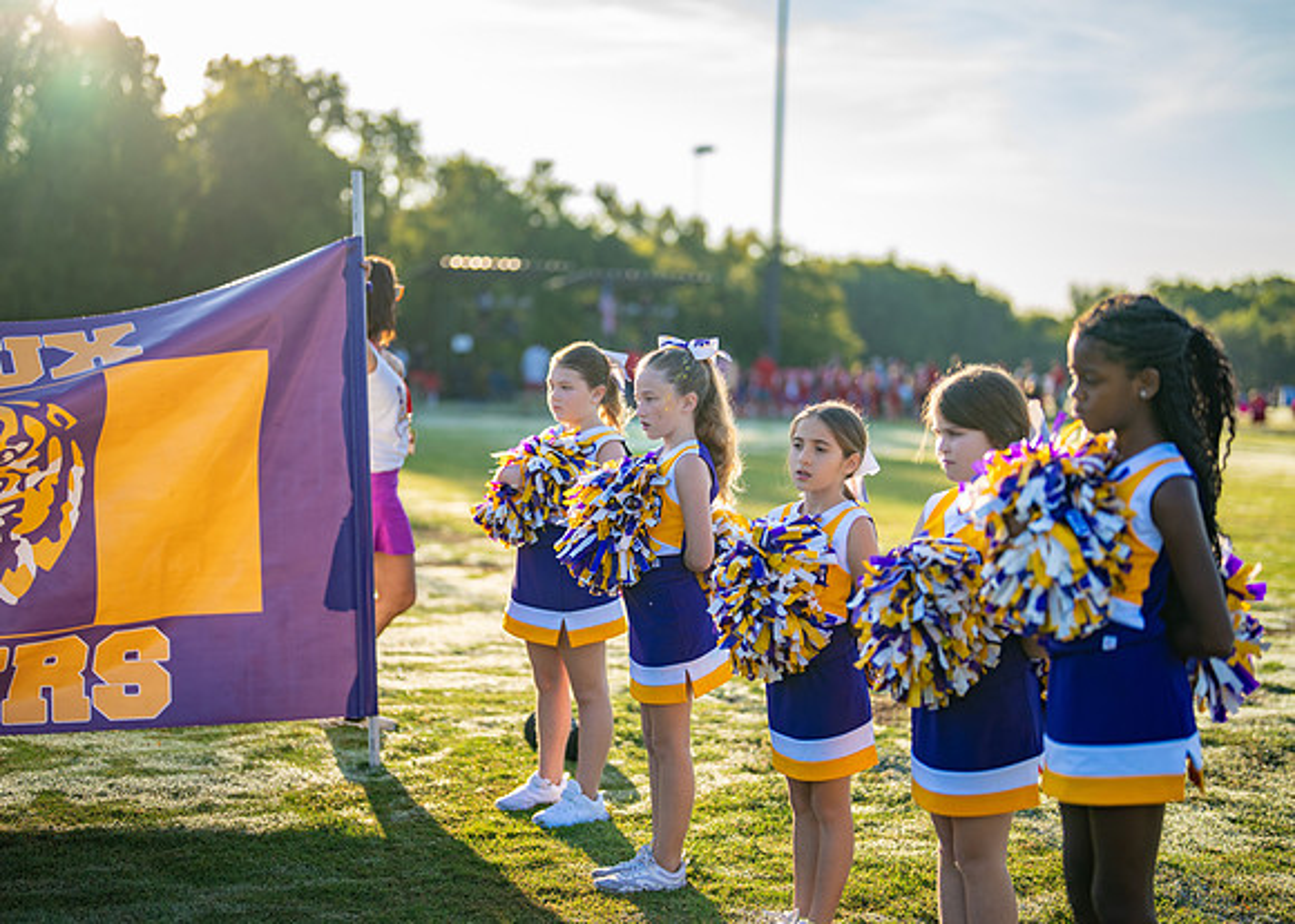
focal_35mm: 54
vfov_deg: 26.2
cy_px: 458
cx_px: 640
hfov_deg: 36.1
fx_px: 1988
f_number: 1.2
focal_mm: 50
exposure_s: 1/2500
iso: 100
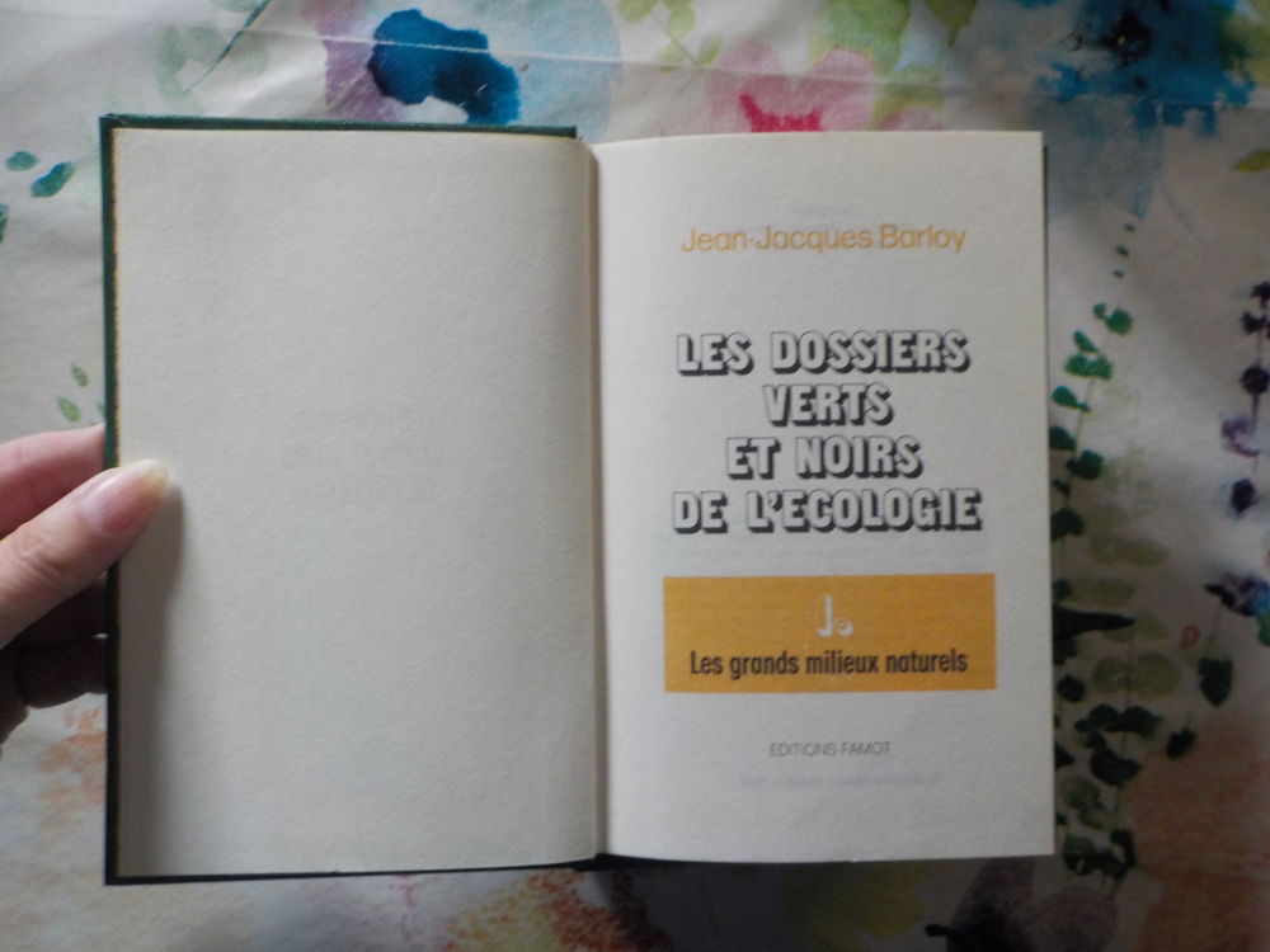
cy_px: 476
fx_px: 1101
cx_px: 635
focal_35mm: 30
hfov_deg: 60.0
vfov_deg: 46.8
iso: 320
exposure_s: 1/30
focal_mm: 4.1
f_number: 3.3
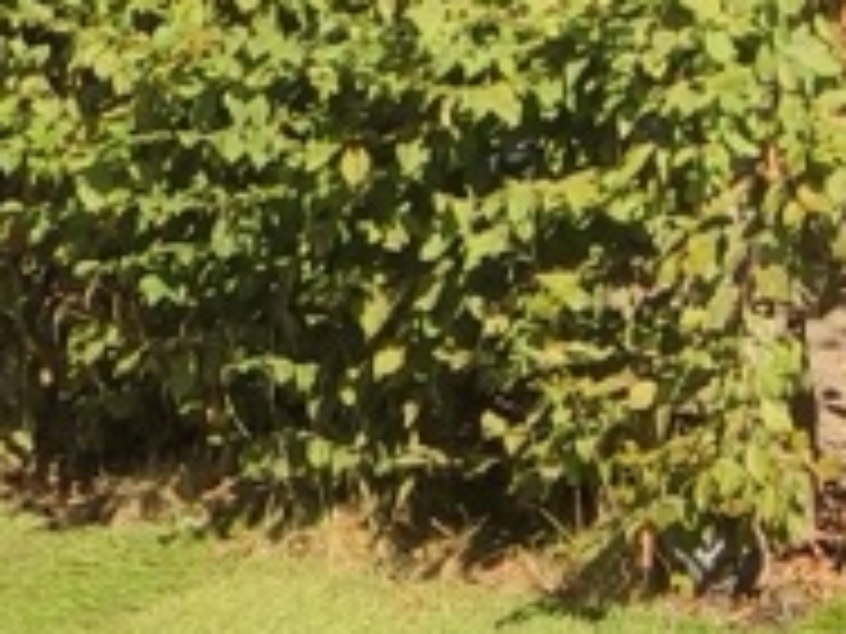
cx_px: 364
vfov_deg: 7.4
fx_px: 4741
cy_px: 1277
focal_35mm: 194
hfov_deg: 10.2
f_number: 1.75
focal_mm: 4.77
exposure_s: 1/1334
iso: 112
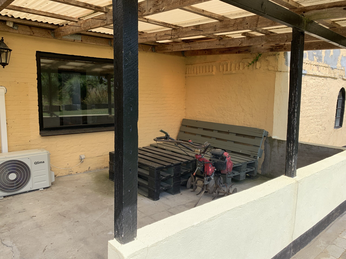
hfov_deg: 67.3
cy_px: 130
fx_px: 260
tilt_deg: -7.8
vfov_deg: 53.1
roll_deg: -1.0
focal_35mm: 26
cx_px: 173
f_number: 1.8
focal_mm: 4.25
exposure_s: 1/1266
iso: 25
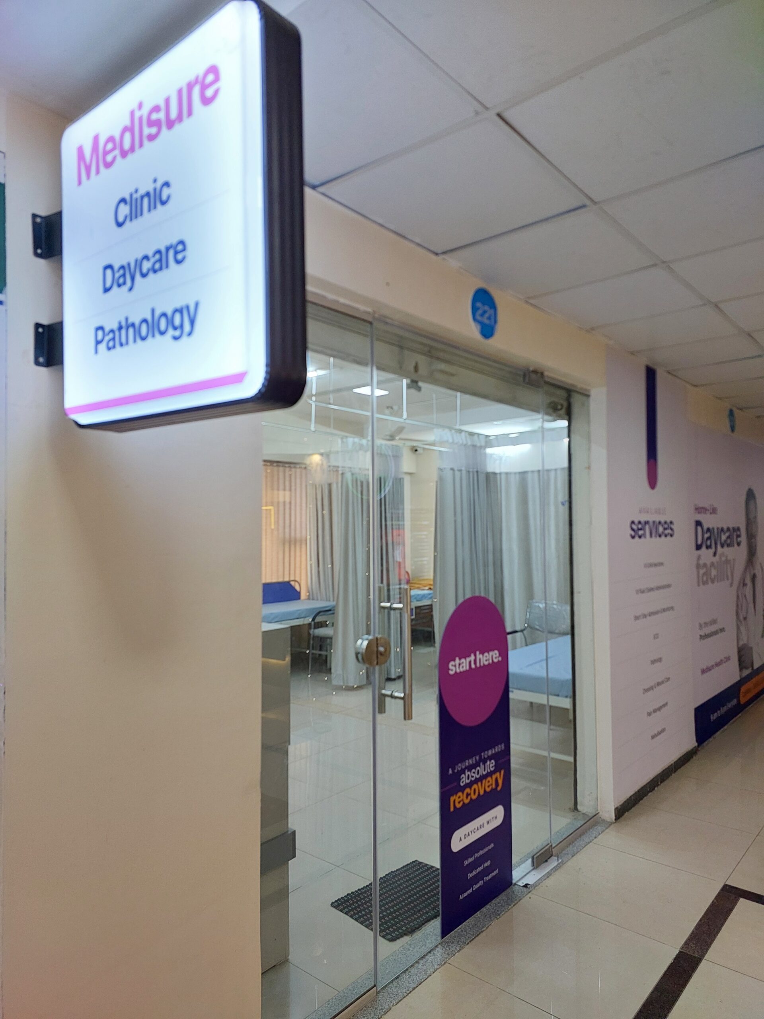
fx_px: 677
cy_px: 510
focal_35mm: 23
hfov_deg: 58.9
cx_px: 382
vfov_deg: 73.9
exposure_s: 1/50
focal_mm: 5.06
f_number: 1.8
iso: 200
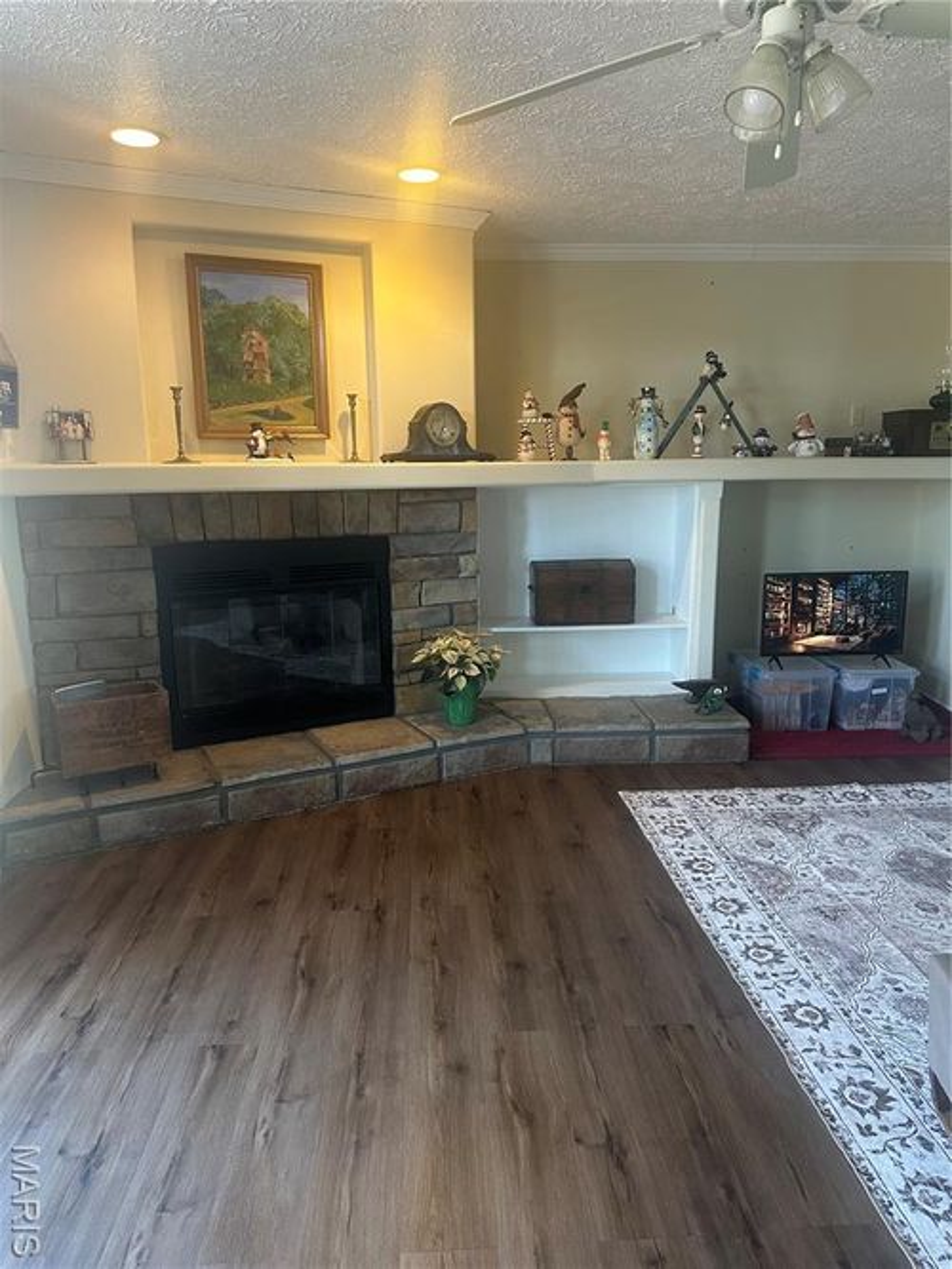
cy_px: 634
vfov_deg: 71.6
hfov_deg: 56.8
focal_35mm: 24
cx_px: 476
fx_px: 880
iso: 320
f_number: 1.78
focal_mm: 6.86
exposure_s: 1/60
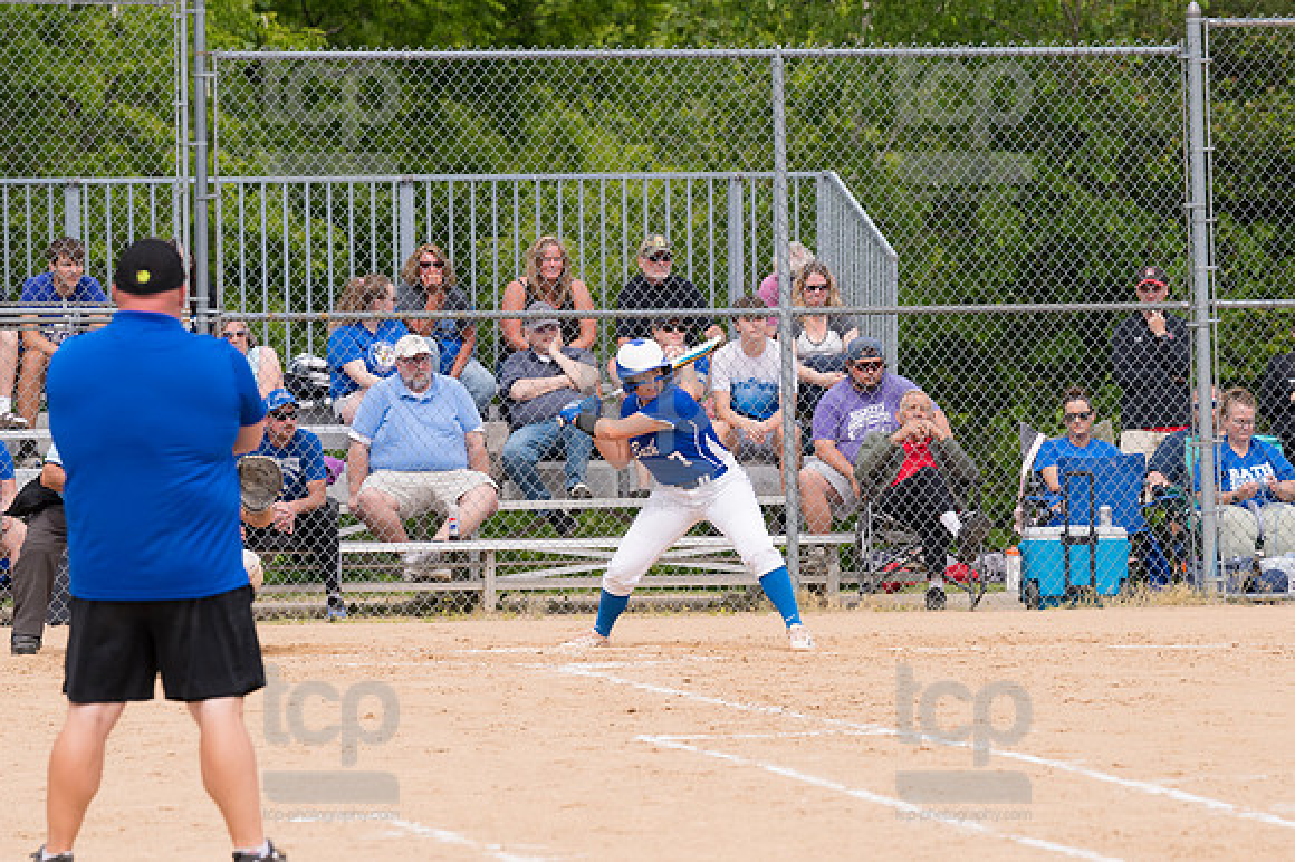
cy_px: 431
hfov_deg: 6.9
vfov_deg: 4.6
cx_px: 648
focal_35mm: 300
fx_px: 10785
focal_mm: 200
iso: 320
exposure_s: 1/1600
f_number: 5.6
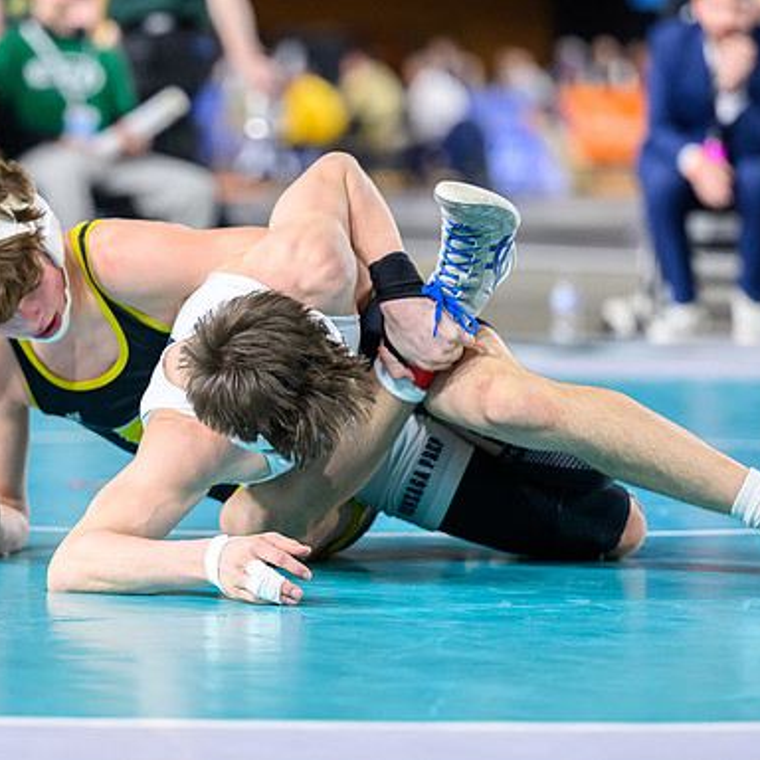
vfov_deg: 7.2
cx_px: 179
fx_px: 6061
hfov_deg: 7.2
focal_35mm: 244
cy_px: 344
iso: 2500
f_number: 2.8
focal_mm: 135
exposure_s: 1/800
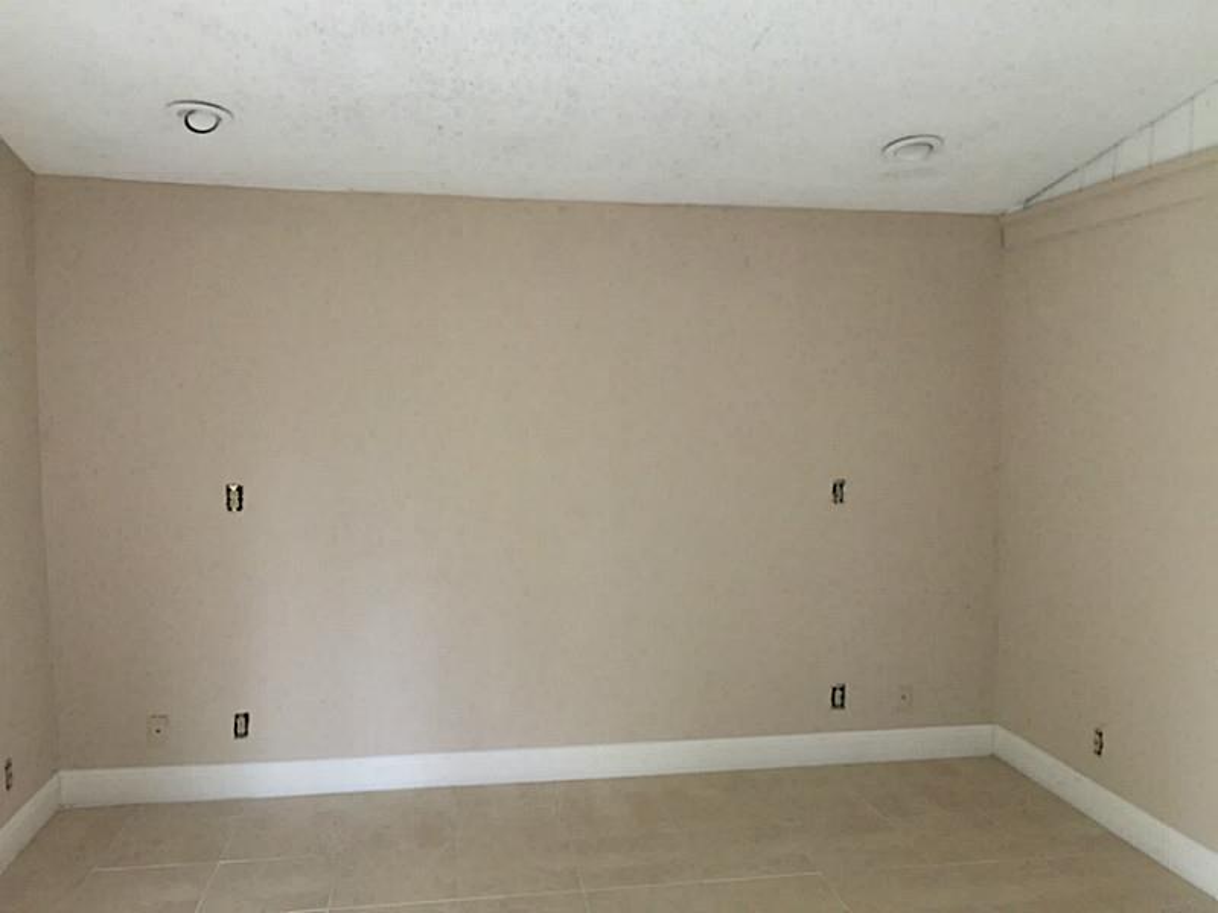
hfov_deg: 61.7
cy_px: 456
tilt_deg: -1.0
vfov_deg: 48.2
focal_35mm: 29
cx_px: 609
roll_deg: -1.6
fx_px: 1020
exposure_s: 1/15
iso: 100
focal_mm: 4.15
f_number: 2.2
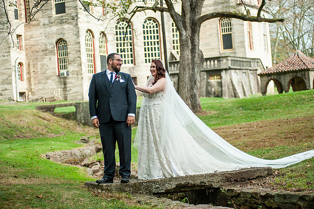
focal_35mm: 80
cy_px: 104
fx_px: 697
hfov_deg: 25.4
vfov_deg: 17.0
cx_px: 157
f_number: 2.8
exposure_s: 1/1600
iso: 200
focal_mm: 80
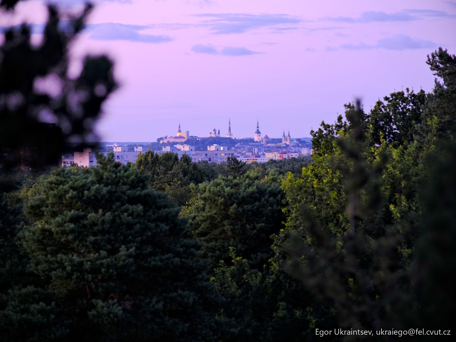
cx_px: 228
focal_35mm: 158
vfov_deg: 9.4
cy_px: 171
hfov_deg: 12.5
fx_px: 2081
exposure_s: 1/3
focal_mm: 200
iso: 100
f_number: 4
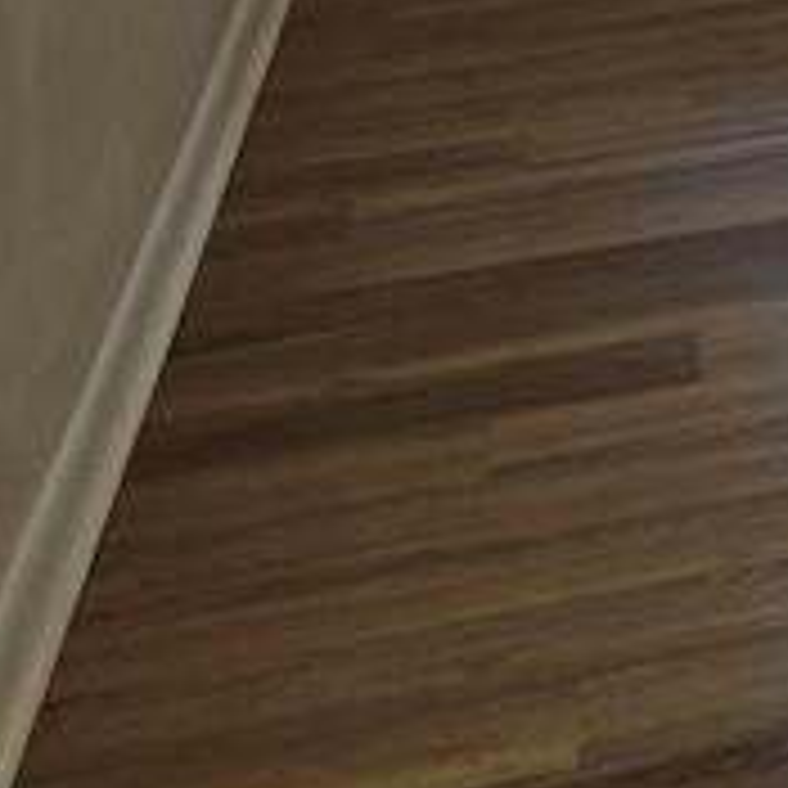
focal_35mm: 119
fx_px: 3065
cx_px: 1797
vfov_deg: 12.7
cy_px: -815
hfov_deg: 12.2
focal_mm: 5.4
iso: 50
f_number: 1.8
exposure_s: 1/120
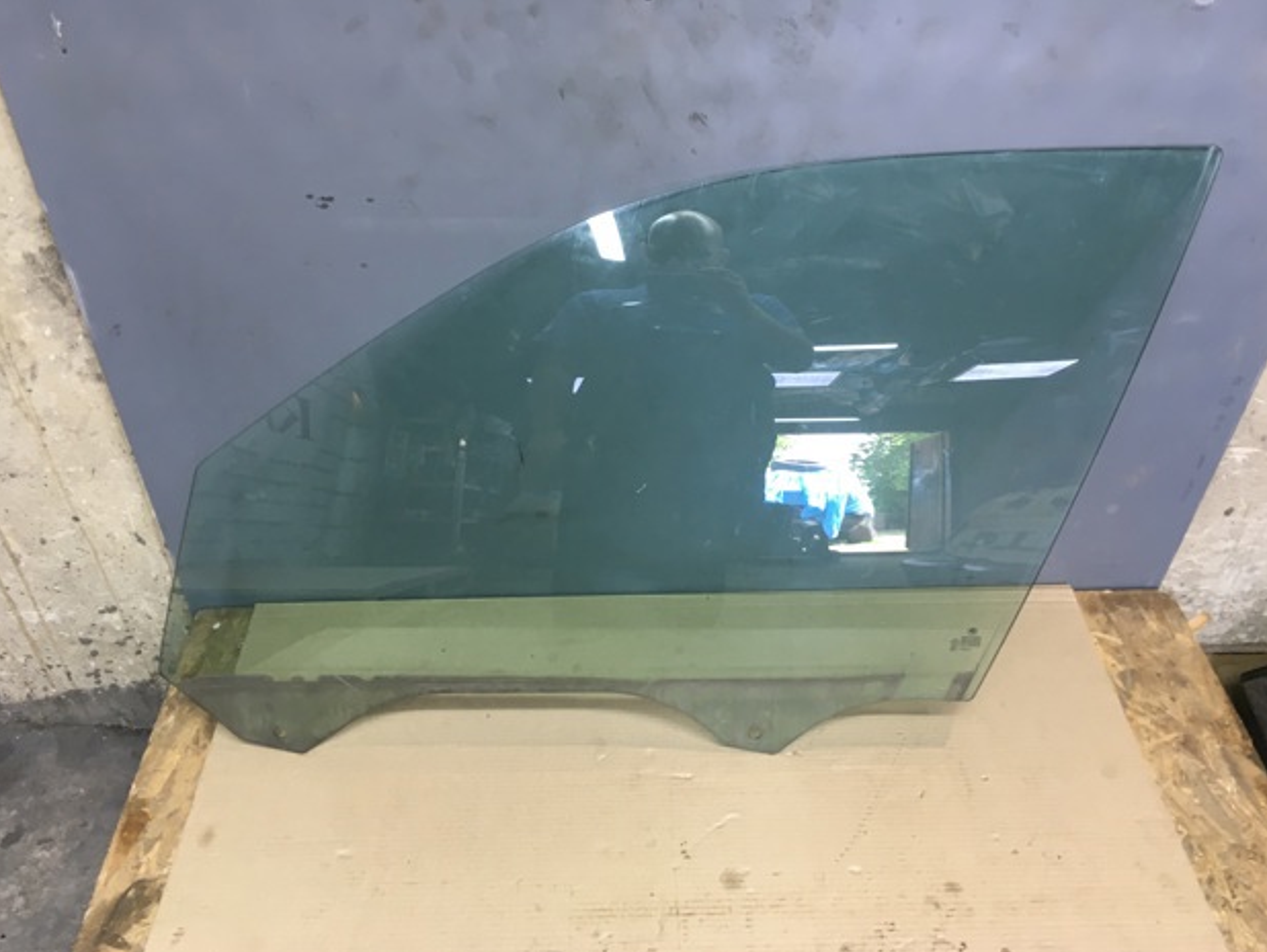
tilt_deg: -37.2
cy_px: 489
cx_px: 648
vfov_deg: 46.8
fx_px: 1098
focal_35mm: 30
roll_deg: -1.5
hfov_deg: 59.9
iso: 64
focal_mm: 4.15
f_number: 2.2
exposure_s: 1/33
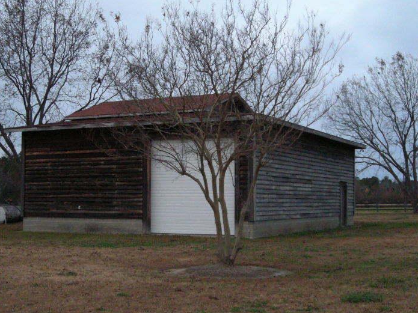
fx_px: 676
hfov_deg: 34.3
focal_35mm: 56
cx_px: 195
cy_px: 163
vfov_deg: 26.1
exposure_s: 1/60
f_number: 3.2
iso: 324
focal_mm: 6.3
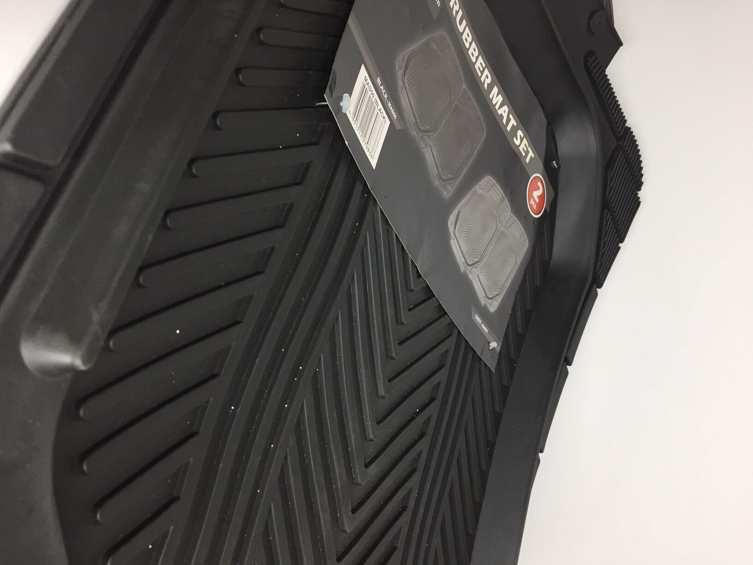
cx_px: 376
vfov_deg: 48.2
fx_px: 631
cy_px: 282
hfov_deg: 61.7
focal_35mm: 29
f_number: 2.2
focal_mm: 4.15
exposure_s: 1/33
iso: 40
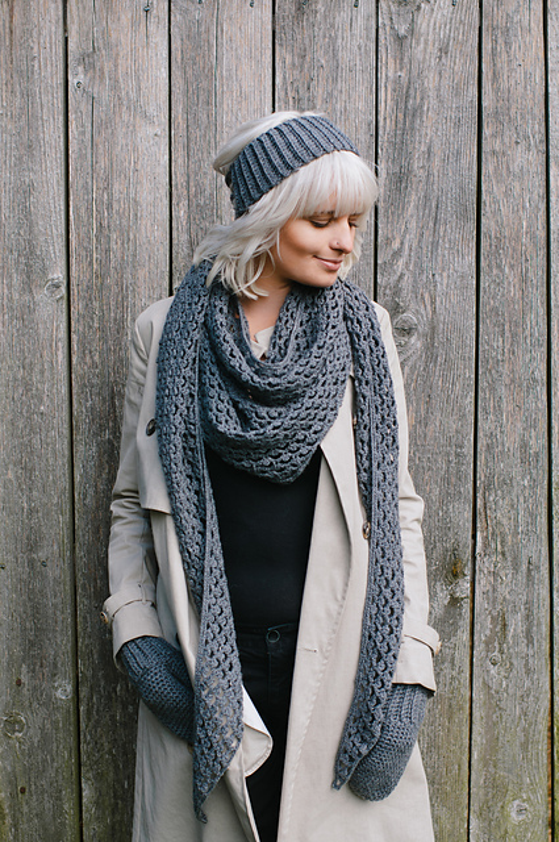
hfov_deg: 25.7
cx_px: 280
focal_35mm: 52
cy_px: 421
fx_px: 1226
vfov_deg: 37.9
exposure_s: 1/500
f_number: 3.2
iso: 200
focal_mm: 35
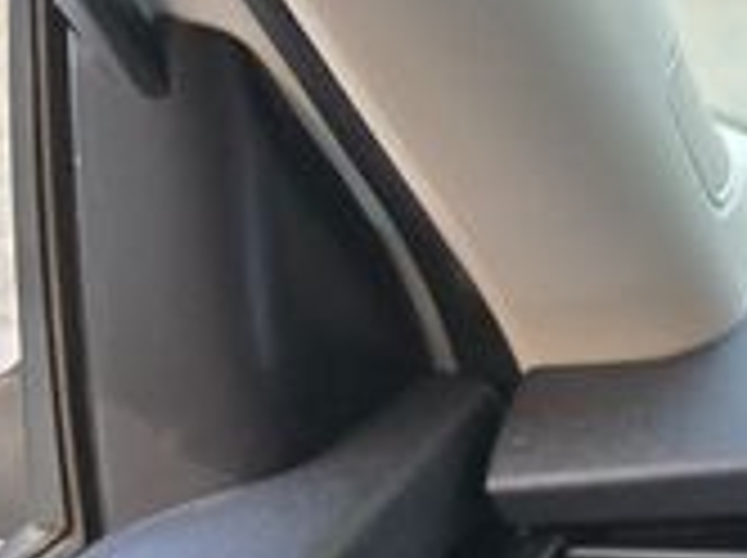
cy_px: 1652
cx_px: 1881
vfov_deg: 8.7
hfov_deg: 11.2
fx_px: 3060
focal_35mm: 142
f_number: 1.7
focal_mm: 6.3
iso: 400
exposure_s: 1/100
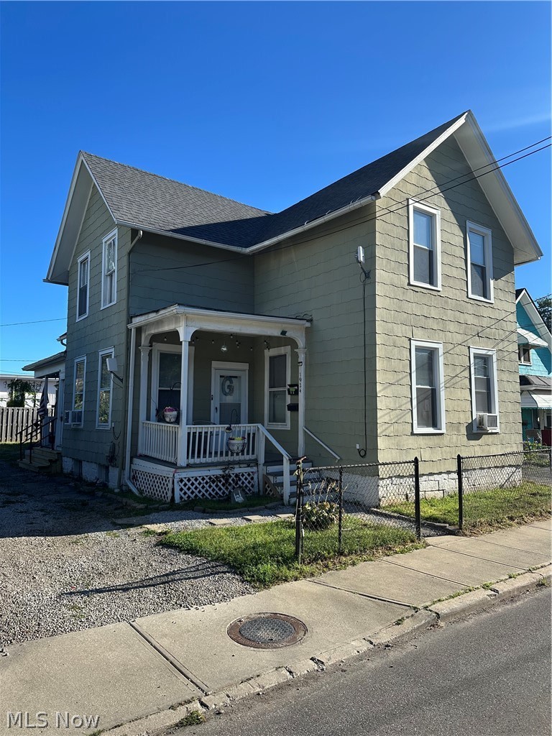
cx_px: 276
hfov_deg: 56.8
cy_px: 368
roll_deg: -1.2
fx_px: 510
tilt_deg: +6.3
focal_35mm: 24
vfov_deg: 71.6
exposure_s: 1/2660
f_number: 1.78
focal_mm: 6.86
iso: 80
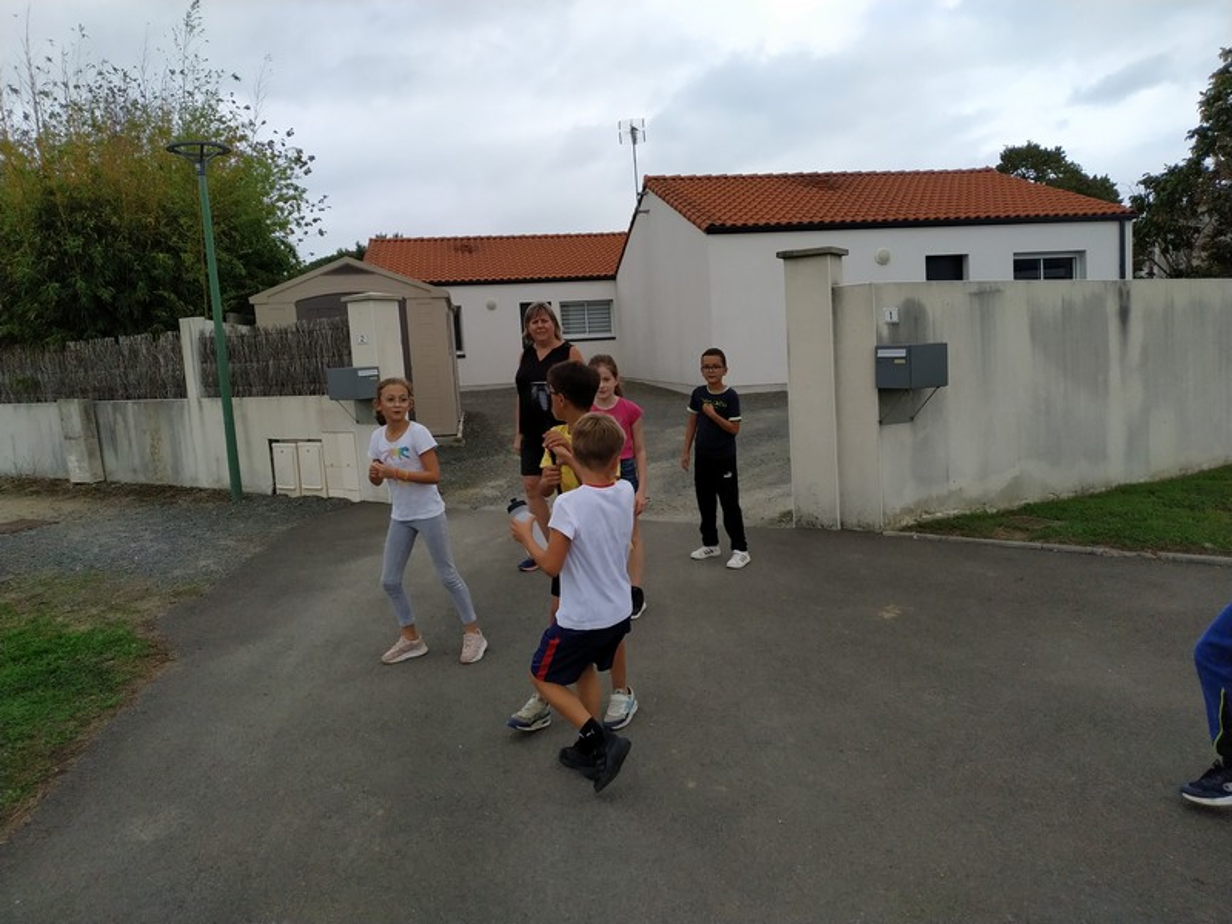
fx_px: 854
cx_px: 616
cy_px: 462
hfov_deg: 71.6
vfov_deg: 56.8
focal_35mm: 24
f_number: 1.9
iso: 250
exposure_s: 1/1495
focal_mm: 3.94
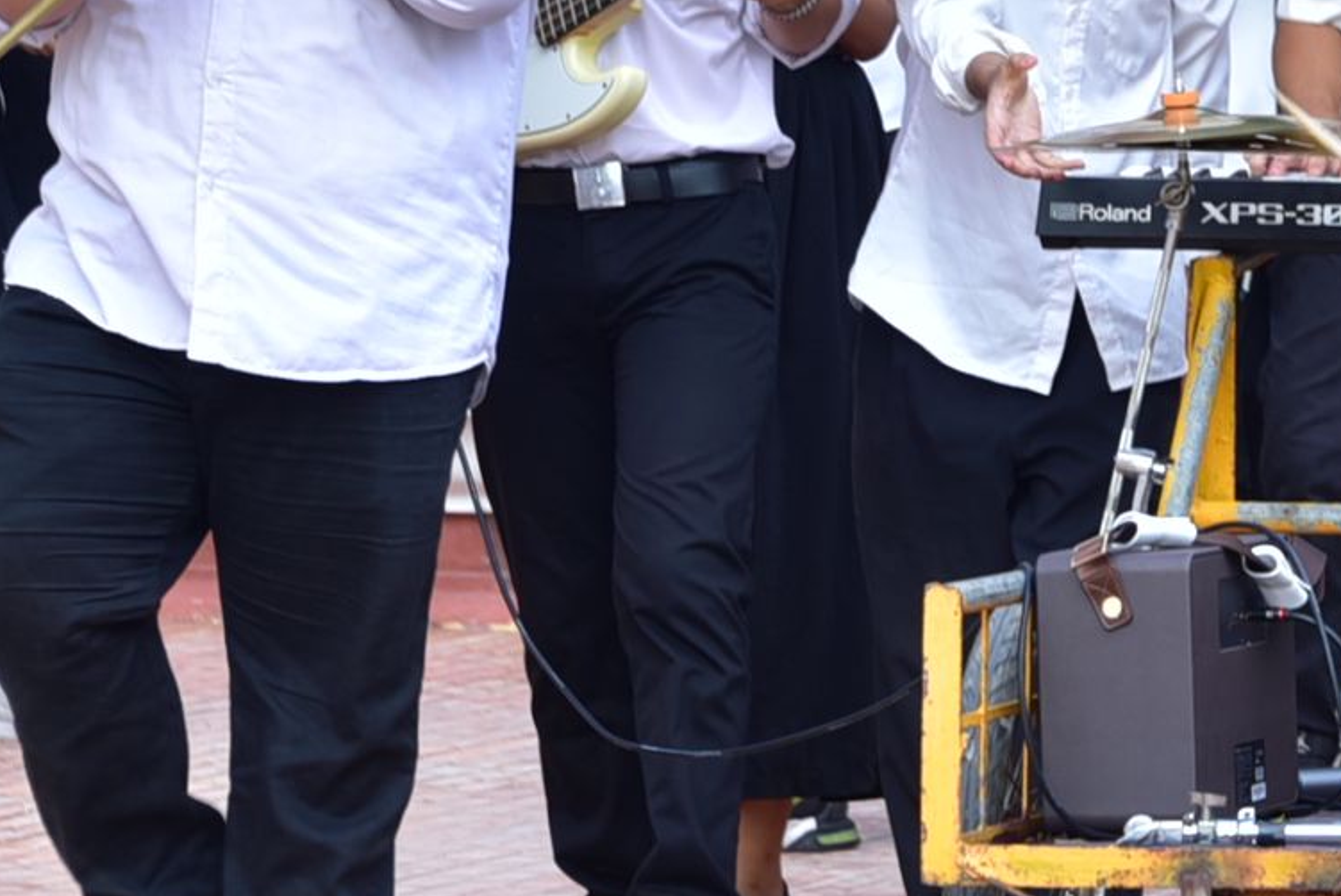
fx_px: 15507
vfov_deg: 3.3
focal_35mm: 416
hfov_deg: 4.9
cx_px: 1912
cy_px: -113
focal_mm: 125
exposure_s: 1/200
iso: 125
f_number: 6.3
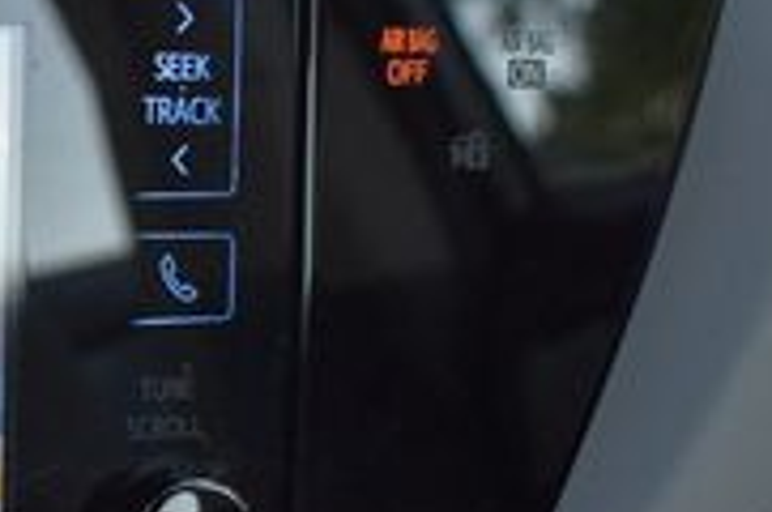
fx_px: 2505
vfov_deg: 11.7
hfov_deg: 16.6
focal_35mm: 117
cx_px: -213
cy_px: 250
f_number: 3.8
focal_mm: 22
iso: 560
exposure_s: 1/250
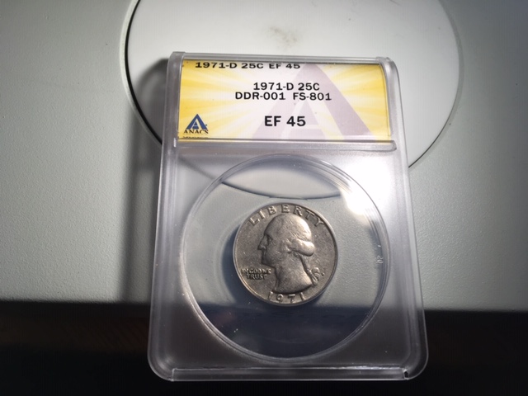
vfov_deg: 48.2
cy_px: 198
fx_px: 442
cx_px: 264
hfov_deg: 61.7
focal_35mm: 29
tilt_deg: -68.9
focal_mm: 4.15
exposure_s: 1/120
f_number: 2.2
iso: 32
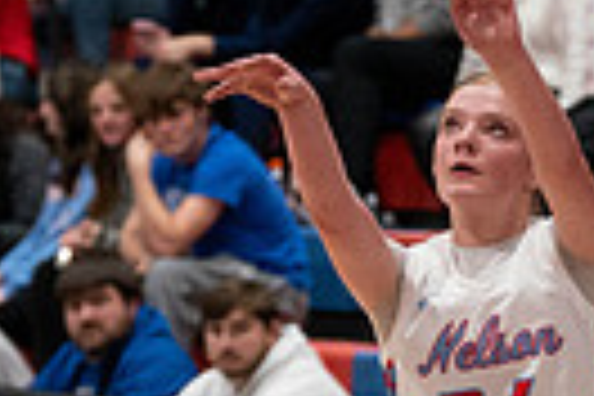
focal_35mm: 458
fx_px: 7556
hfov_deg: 4.5
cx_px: 436
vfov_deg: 3.0
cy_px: 452
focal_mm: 104
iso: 4000
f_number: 2.8
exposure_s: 1/1000
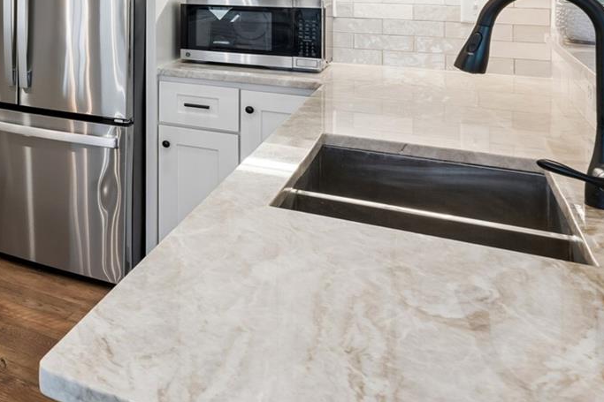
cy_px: -12
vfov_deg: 29.5
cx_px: -176
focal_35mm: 42
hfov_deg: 33.9
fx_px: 704
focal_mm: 14
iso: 400
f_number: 13
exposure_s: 1/3.33
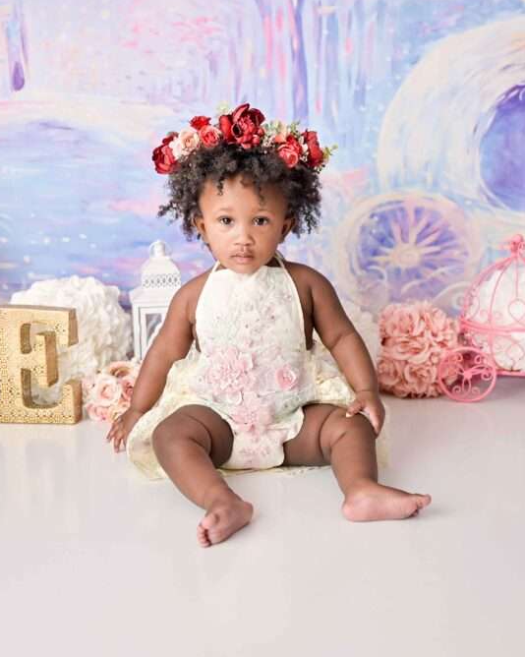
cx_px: 275
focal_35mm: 46
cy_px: 325
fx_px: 894
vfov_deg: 40.3
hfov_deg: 32.7
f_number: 2.8
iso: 200
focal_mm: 32
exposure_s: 1/60
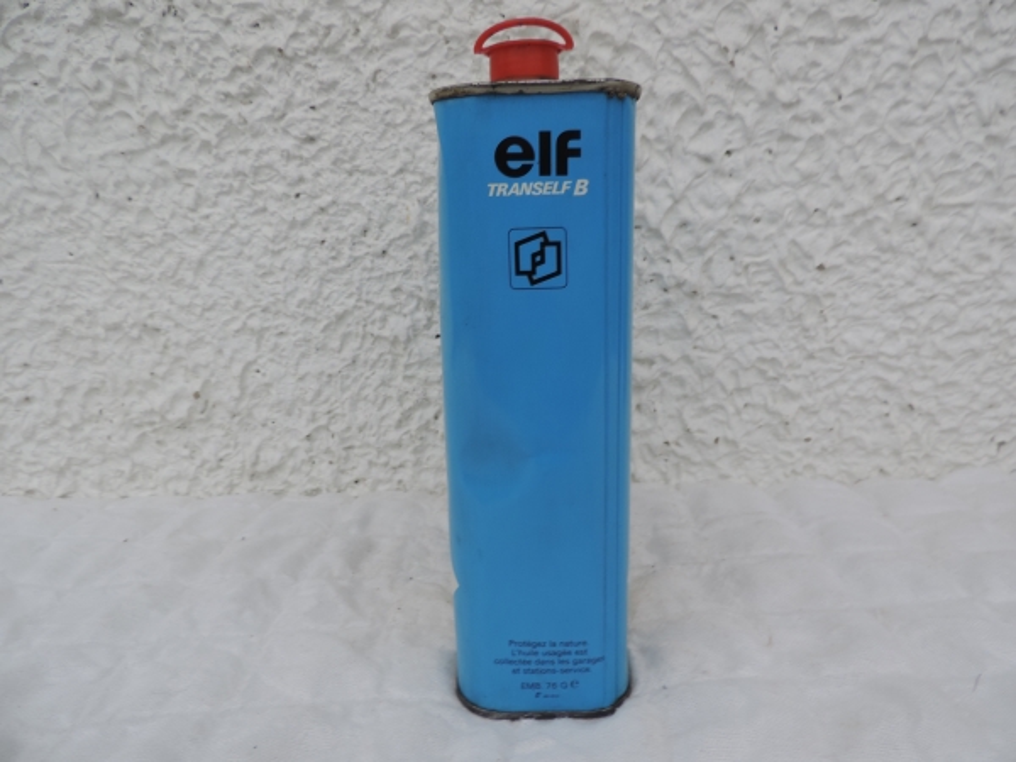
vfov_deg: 56.8
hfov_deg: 71.6
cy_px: 381
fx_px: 704
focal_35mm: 24
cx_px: 508
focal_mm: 4.3
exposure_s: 1/250
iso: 80
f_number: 3
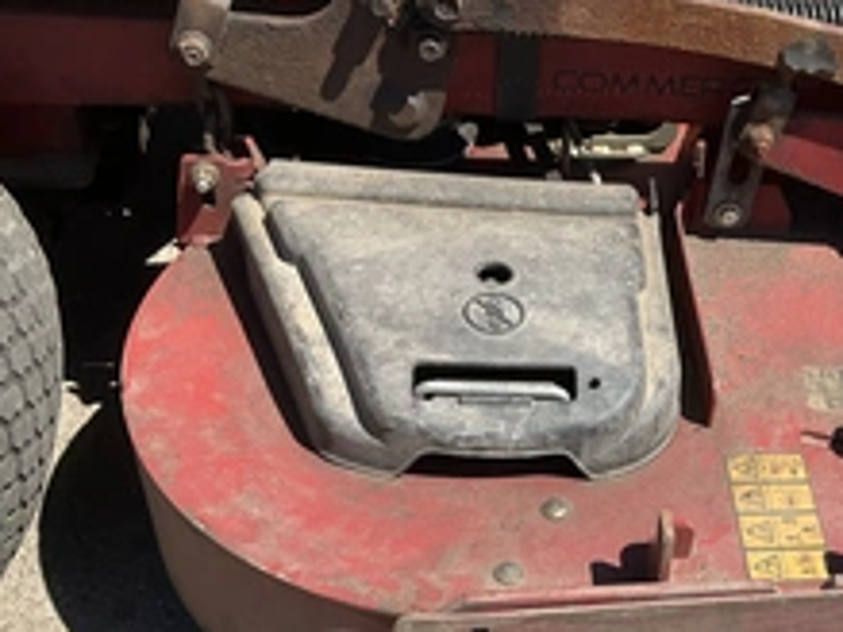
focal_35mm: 53
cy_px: 501
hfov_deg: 34.4
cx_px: 739
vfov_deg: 27.0
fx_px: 1290
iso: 25
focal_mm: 3
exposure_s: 1/1377
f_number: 1.8
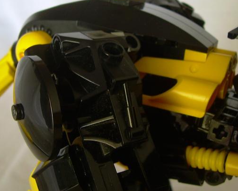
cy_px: 61
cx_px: 110
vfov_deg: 25.6
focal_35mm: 59
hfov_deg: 32.0
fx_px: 415
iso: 50
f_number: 2.8
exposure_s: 1/19.5
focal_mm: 6.3
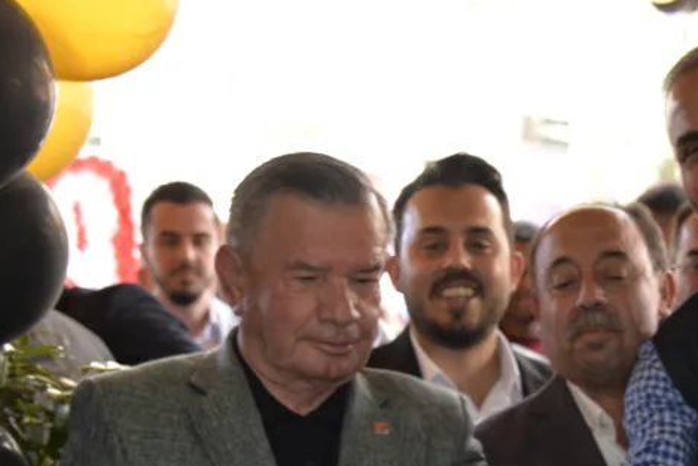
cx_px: 589
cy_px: 366
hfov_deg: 24.0
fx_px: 1610
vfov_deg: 16.4
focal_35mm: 83
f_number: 4
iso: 250
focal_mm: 38
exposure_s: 1/80
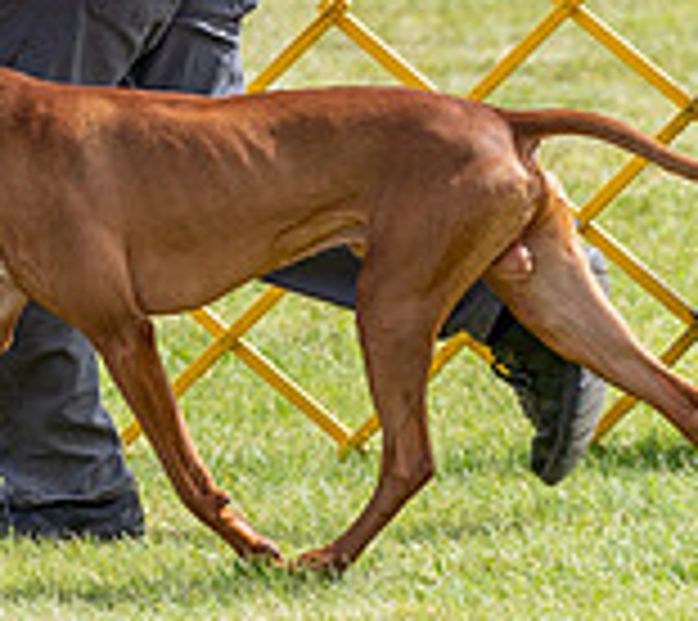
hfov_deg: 3.0
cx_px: -25
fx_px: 13218
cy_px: -102
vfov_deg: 2.7
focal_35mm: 612
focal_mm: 129
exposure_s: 1/1000
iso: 125
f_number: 3.5
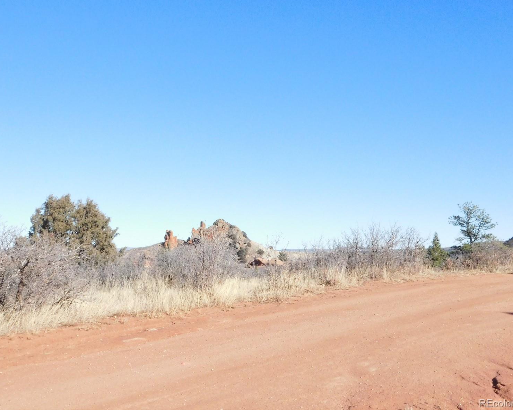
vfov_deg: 39.2
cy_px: 203
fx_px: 577
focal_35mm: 38
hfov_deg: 47.9
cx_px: 258
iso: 800
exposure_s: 1/1500
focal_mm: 6.3
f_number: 7
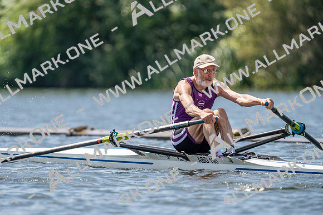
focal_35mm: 600
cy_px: 108
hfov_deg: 3.4
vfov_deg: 2.3
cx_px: 162
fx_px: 5384
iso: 400
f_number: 6.3
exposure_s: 1/2000
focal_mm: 600
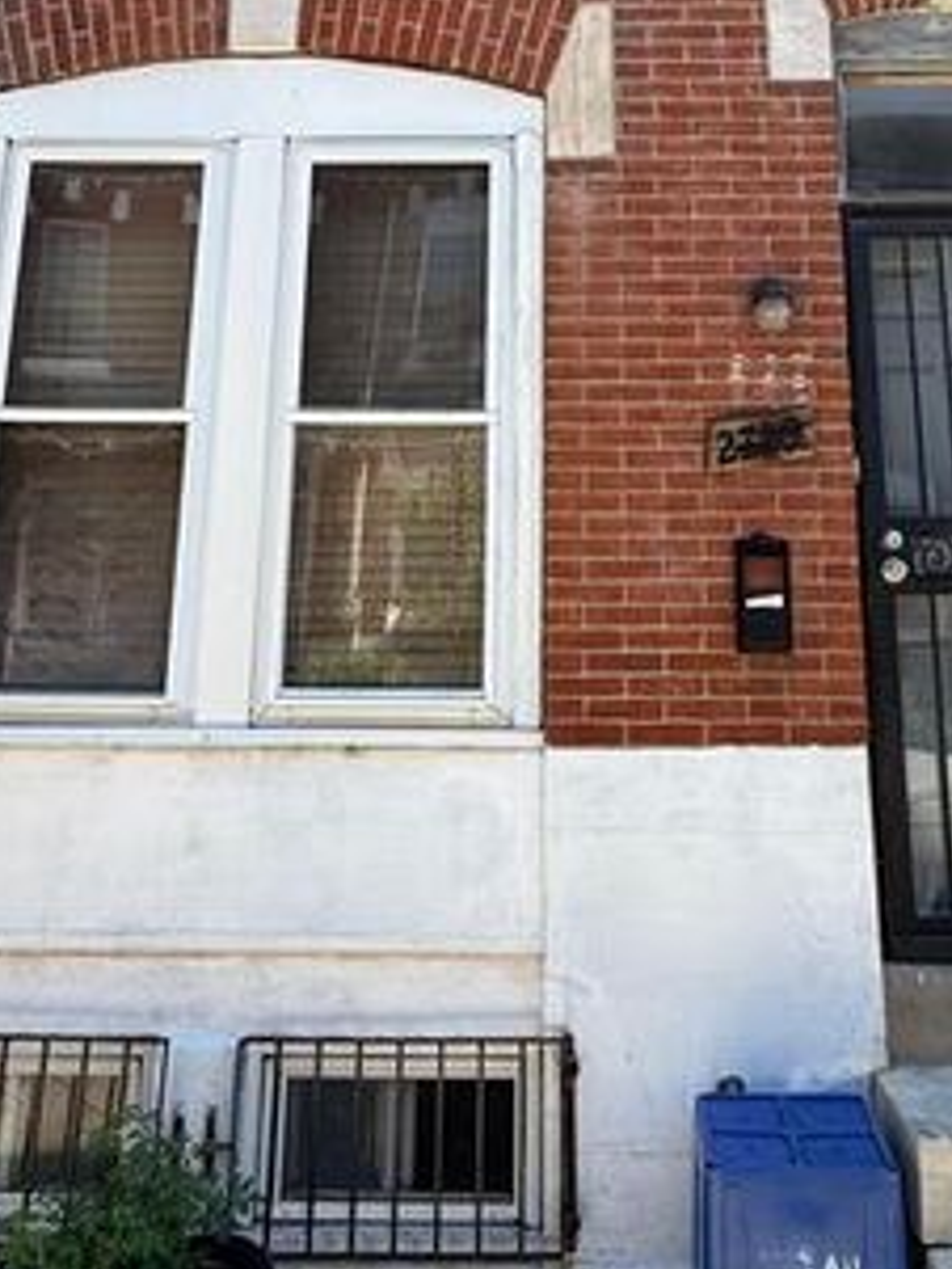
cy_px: 348
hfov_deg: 45.3
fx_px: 1136
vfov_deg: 56.0
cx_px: 556
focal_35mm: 31
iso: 50
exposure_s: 1/498
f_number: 2.2
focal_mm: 2.22
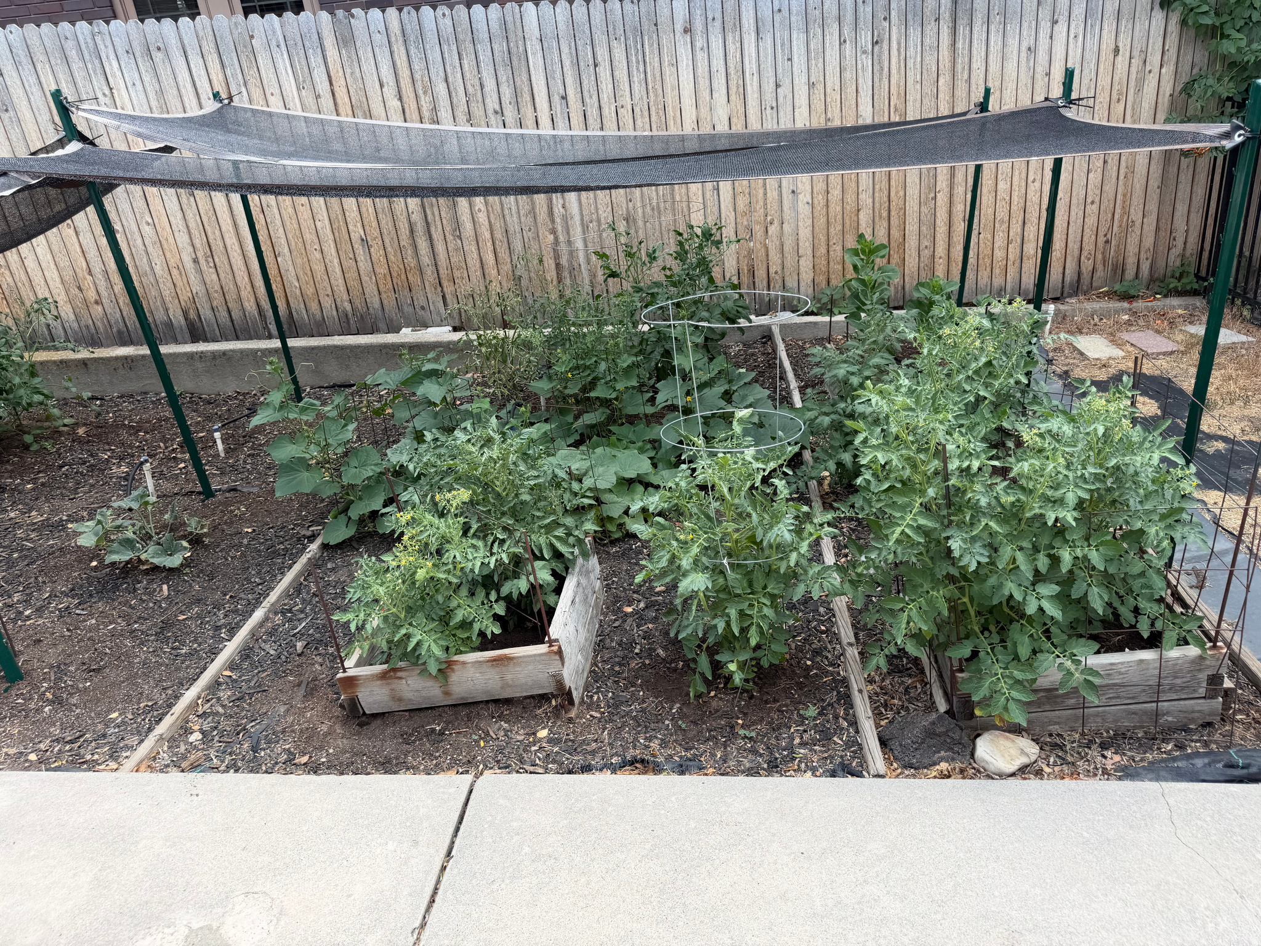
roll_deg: +9.0
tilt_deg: -26.4
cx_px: 630
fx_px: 874
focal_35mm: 24
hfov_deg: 71.6
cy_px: 473
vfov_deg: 56.8
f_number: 1.78
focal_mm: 6.76
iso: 80
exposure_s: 1/920
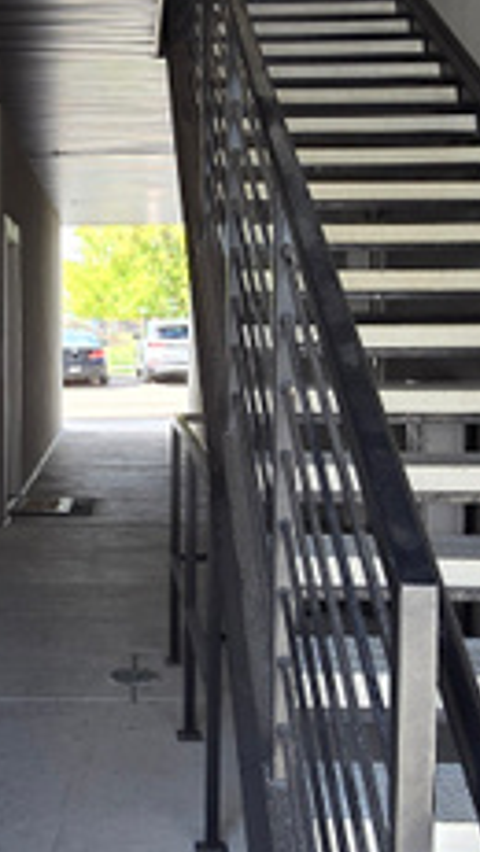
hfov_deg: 24.6
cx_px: 30
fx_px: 1063
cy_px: 361
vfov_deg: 43.6
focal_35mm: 47
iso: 50
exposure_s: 1/130
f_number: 2.2
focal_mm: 2.2
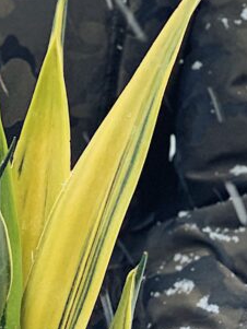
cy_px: 396
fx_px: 1683
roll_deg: -0.1
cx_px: -44
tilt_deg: -23.0
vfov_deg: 11.0
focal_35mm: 177
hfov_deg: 8.3
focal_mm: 6
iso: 160
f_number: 2.4
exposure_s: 1/60
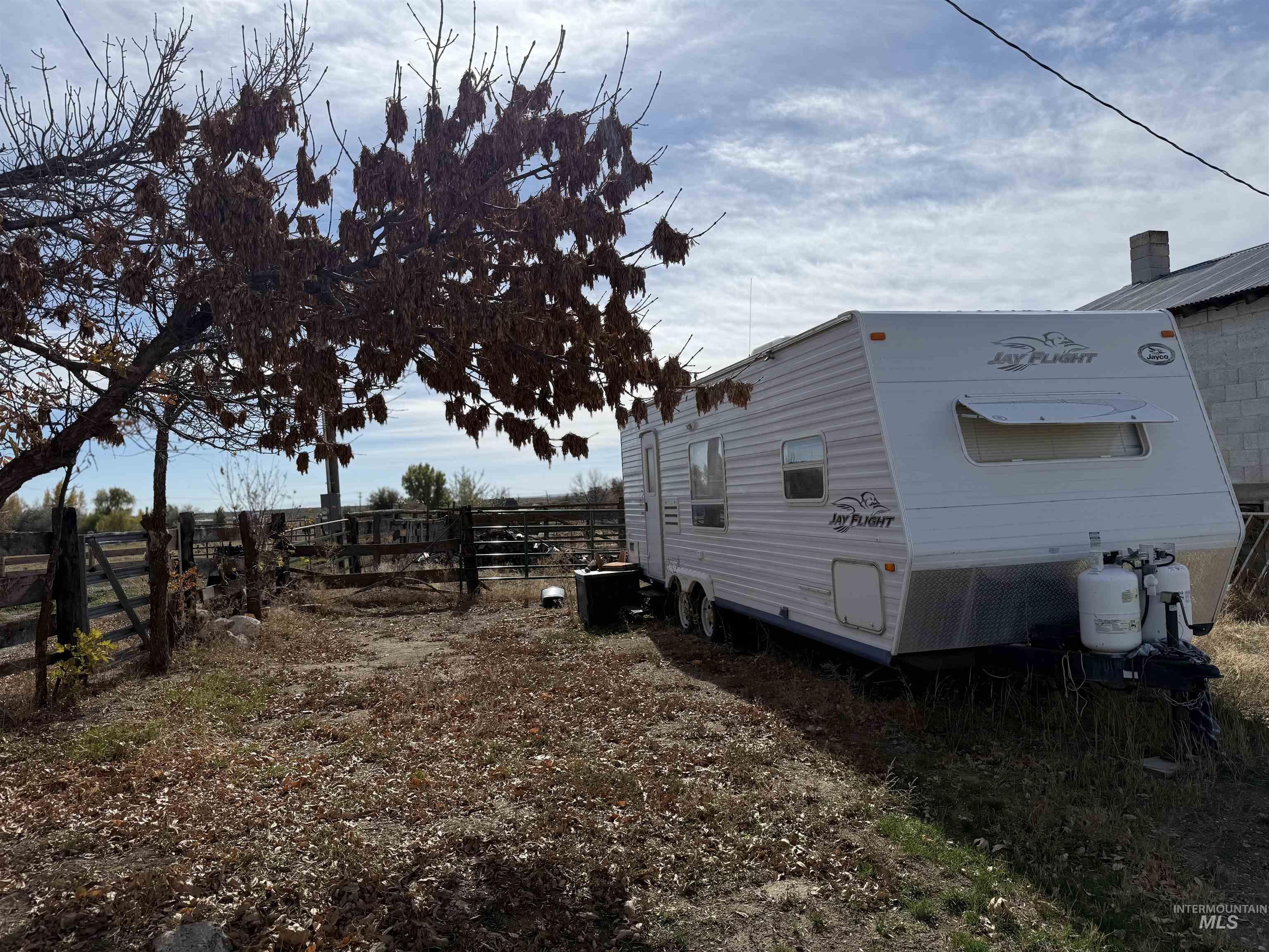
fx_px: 880
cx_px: 634
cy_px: 476
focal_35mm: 24
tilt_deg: -1.7
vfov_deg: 56.8
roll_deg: +2.1
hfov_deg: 71.6
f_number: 1.78
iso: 80
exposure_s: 1/10309
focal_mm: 6.76
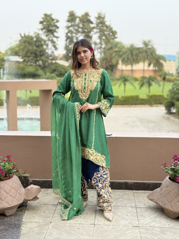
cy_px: 120
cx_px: 90
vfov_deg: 39.7
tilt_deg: -8.5
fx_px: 331
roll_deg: -0.6
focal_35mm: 48
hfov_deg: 30.3
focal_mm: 6.76
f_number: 1.78
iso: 100
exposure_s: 1/455
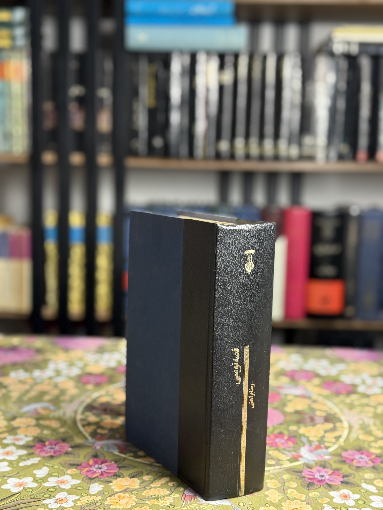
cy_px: 255
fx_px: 708
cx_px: 192
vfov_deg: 39.7
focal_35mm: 48
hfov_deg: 30.3
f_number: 1.78
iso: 250
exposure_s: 1/100
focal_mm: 6.76
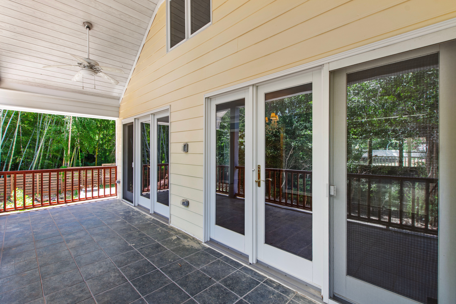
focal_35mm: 15
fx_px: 190
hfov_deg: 100.4
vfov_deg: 77.3
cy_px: 152
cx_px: 228
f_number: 8
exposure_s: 1/20
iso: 100
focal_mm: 10
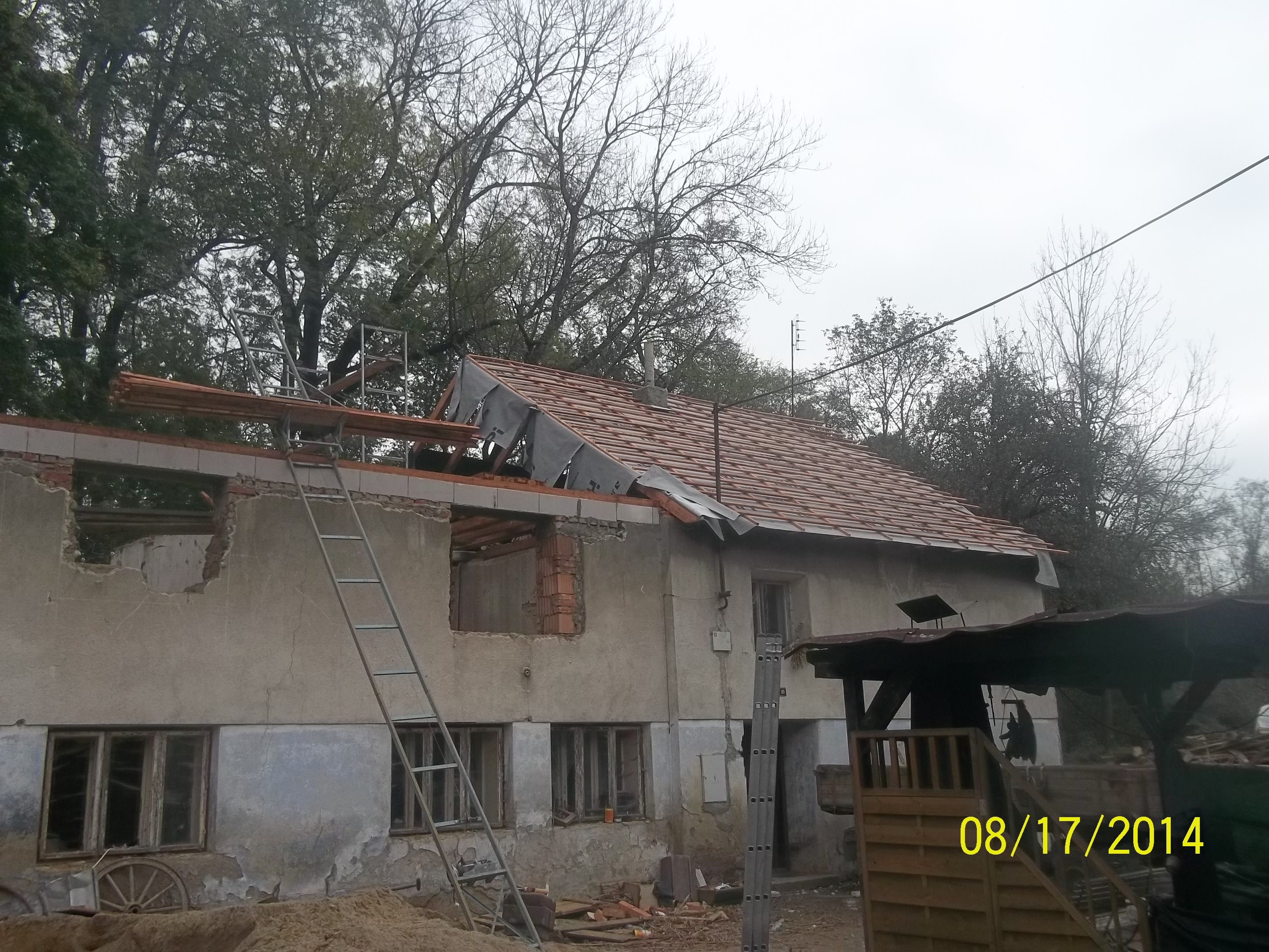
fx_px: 1173
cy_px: 476
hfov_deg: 56.8
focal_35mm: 32
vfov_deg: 44.2
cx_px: 634
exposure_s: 1/100
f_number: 8.8
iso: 80
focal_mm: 5.7
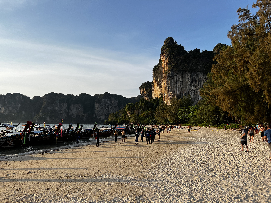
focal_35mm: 26
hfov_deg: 67.3
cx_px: 136
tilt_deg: +7.0
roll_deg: -0.4
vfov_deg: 53.1
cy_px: 102
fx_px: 204
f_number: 1.5
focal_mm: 5.7
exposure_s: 1/2353
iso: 50
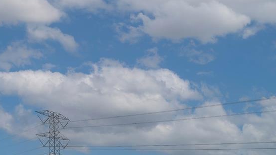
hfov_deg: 63.7
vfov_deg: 35.2
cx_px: 84
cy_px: 165
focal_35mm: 29
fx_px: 212
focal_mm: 10
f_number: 9
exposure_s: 1/320
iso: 100
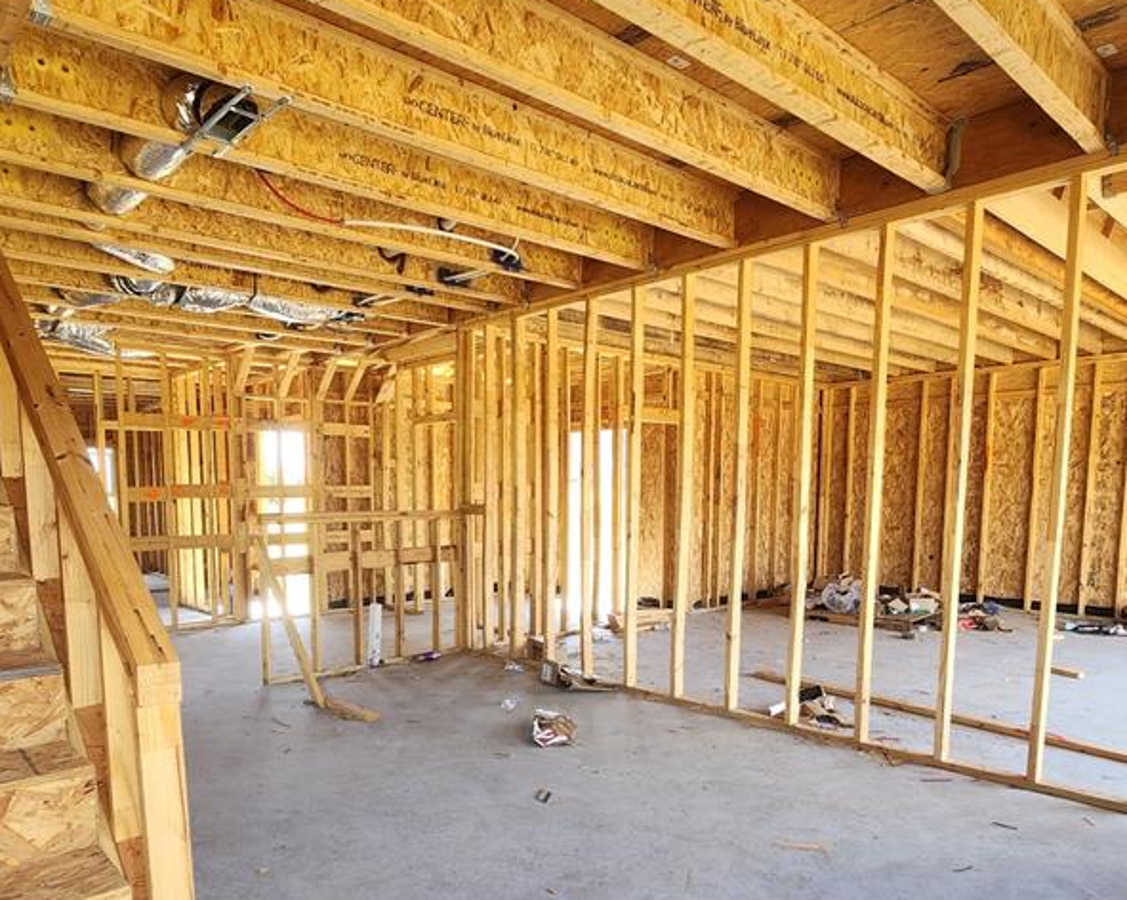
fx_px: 733
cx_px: 517
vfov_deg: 61.9
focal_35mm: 22
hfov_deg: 74.9
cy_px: 583
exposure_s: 1/120
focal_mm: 2.2
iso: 80
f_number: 2.2
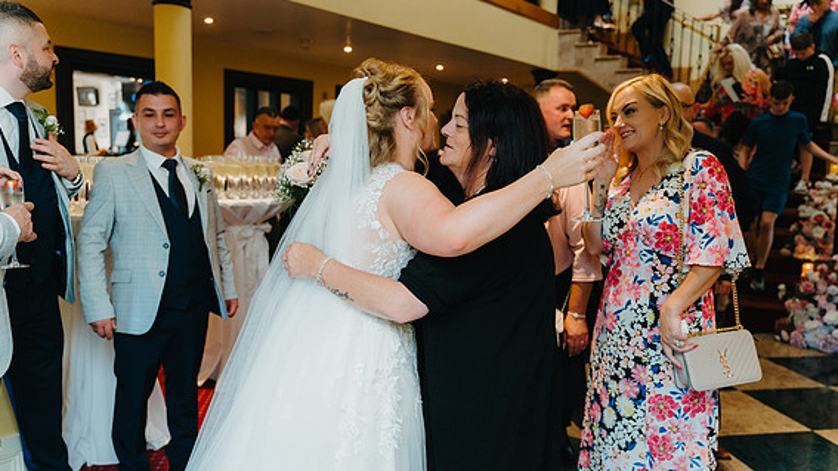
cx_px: 417
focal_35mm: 30
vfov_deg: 38.9
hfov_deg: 64.3
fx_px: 667
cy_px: 238
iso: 1250
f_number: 2.8
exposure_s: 1/160
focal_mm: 28
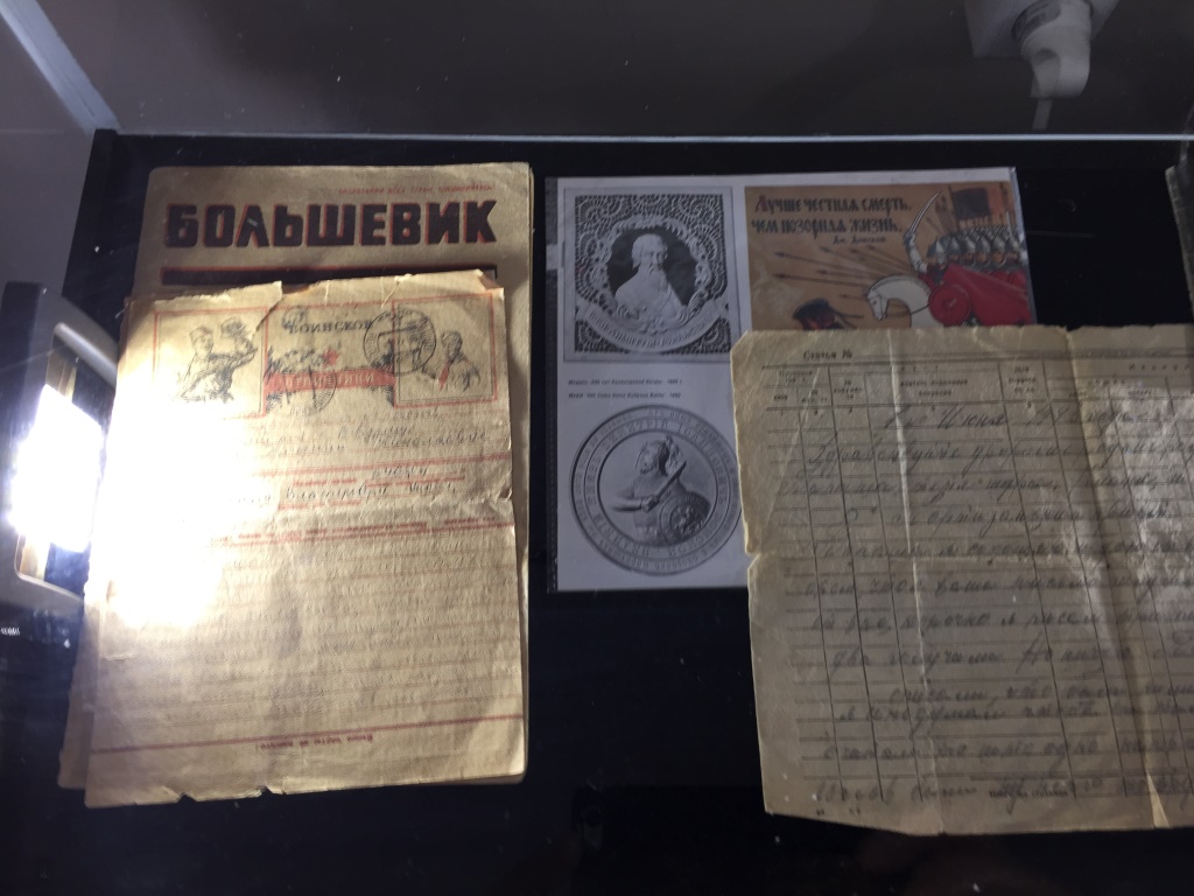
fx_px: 1000
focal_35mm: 29
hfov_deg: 61.7
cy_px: 448
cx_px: 597
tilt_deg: -70.4
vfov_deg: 48.2
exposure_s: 1/50
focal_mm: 4.15
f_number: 2.2
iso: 40
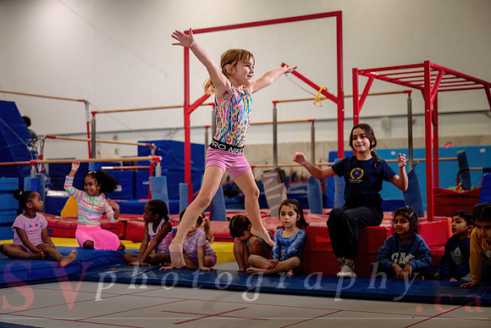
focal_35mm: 58
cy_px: 174
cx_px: 231
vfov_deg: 23.3
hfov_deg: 34.3
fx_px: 796
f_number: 3.5
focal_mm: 55
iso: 1600
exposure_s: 1/400
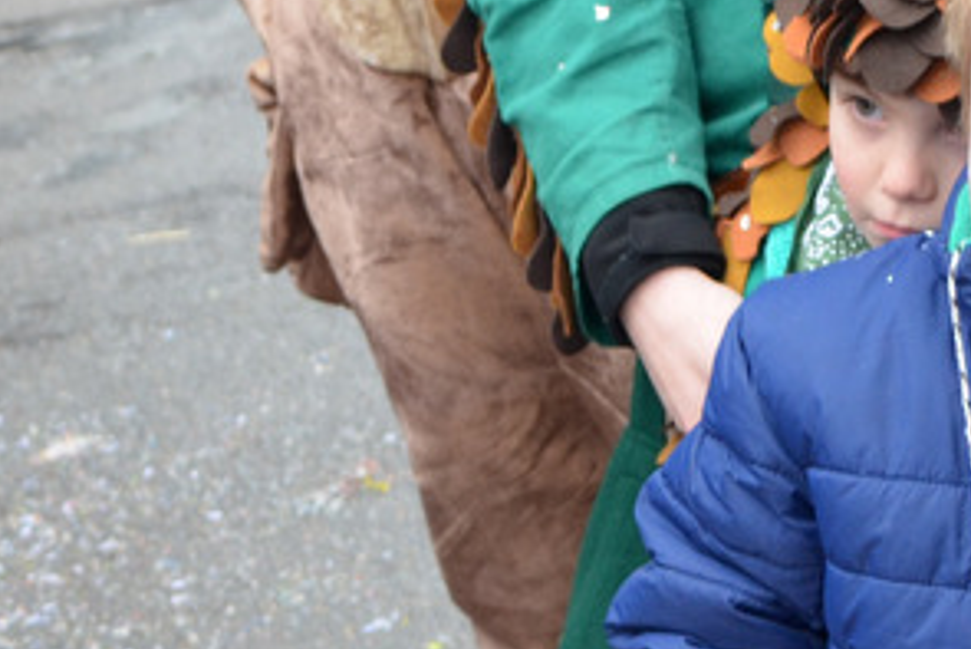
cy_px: 741
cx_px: -13
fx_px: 2968
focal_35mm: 110
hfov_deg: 18.1
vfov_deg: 12.2
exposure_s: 1/60
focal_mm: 18
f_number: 4
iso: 400
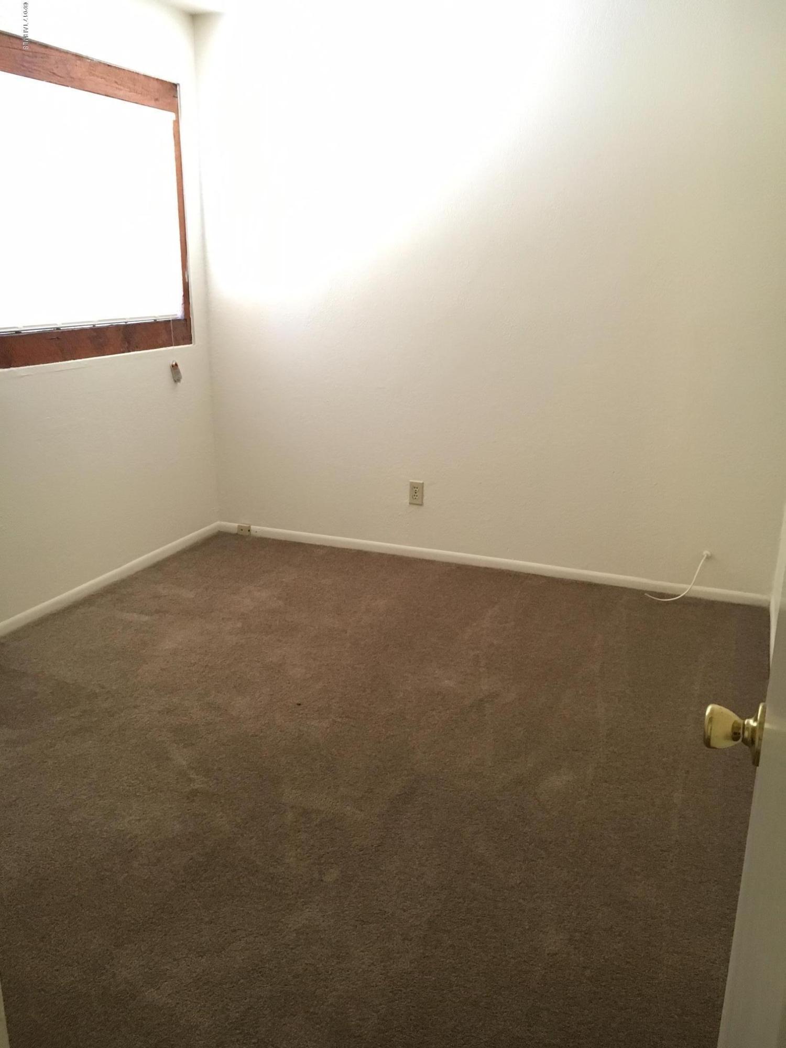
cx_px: 393
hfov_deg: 48.2
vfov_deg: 61.7
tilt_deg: -16.5
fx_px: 878
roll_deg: -1.2
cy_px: 524
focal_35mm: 29
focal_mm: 4.15
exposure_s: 1/20
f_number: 2.2
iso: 200
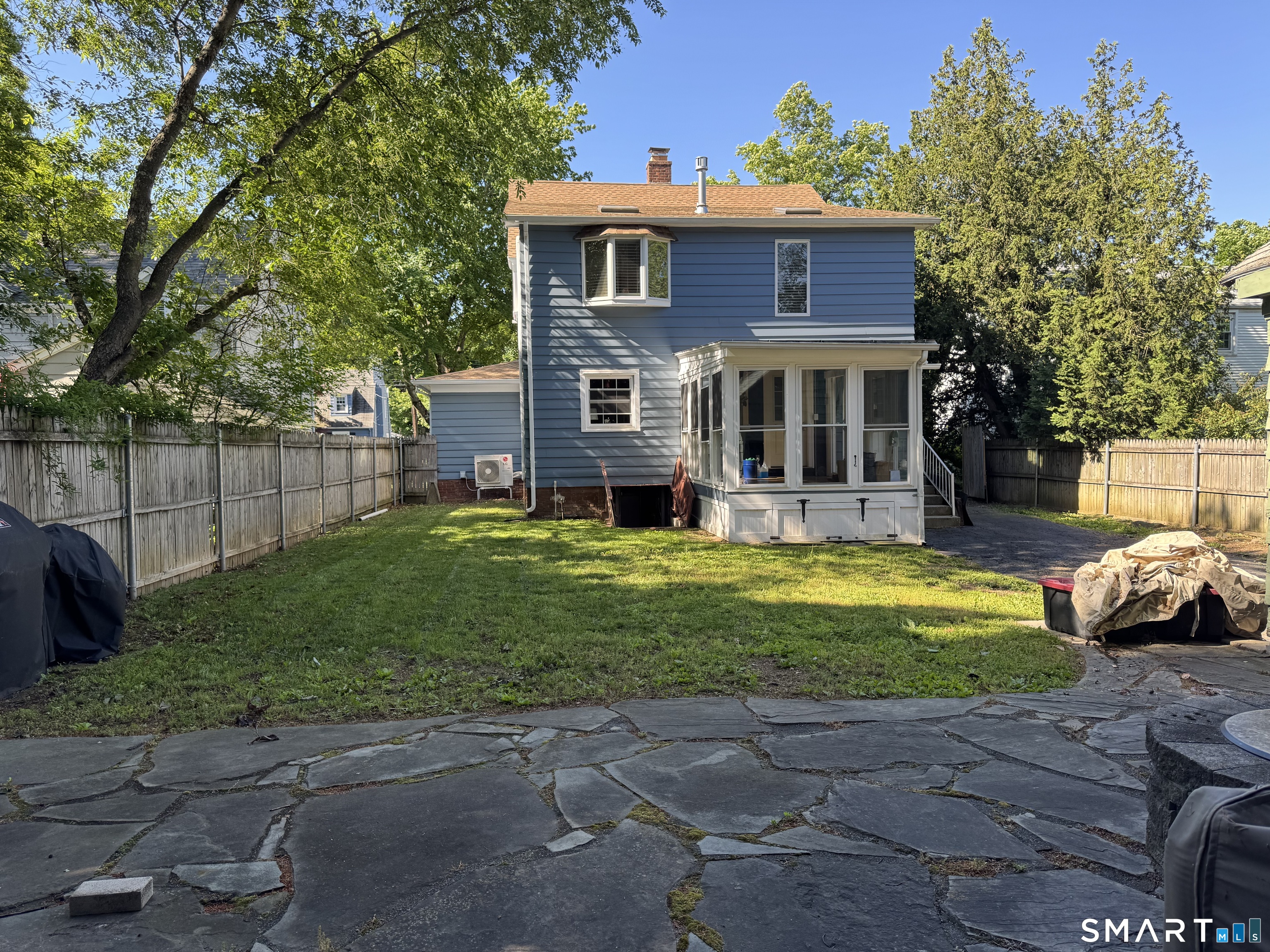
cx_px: 635
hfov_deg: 71.6
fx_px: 881
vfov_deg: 56.8
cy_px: 476
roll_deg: +1.2
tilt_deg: -2.1
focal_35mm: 24
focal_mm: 6.76
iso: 80
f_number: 1.78
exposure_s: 1/558
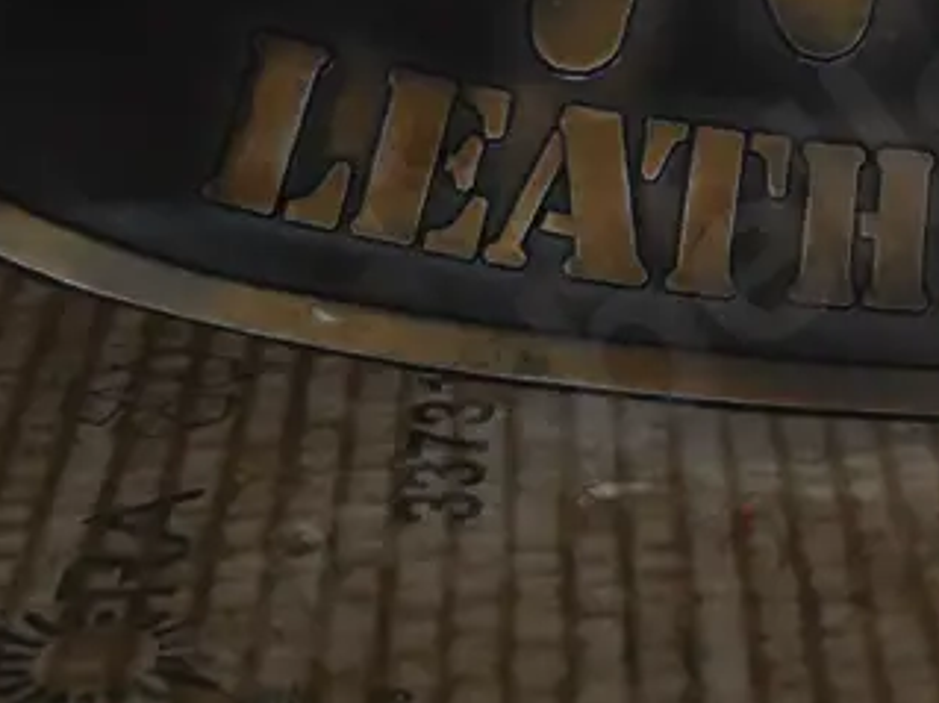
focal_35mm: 90
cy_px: -84
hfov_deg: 19.9
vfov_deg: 15.9
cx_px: 1230
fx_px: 2440
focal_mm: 14
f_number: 3.5
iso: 1600
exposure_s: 1/60
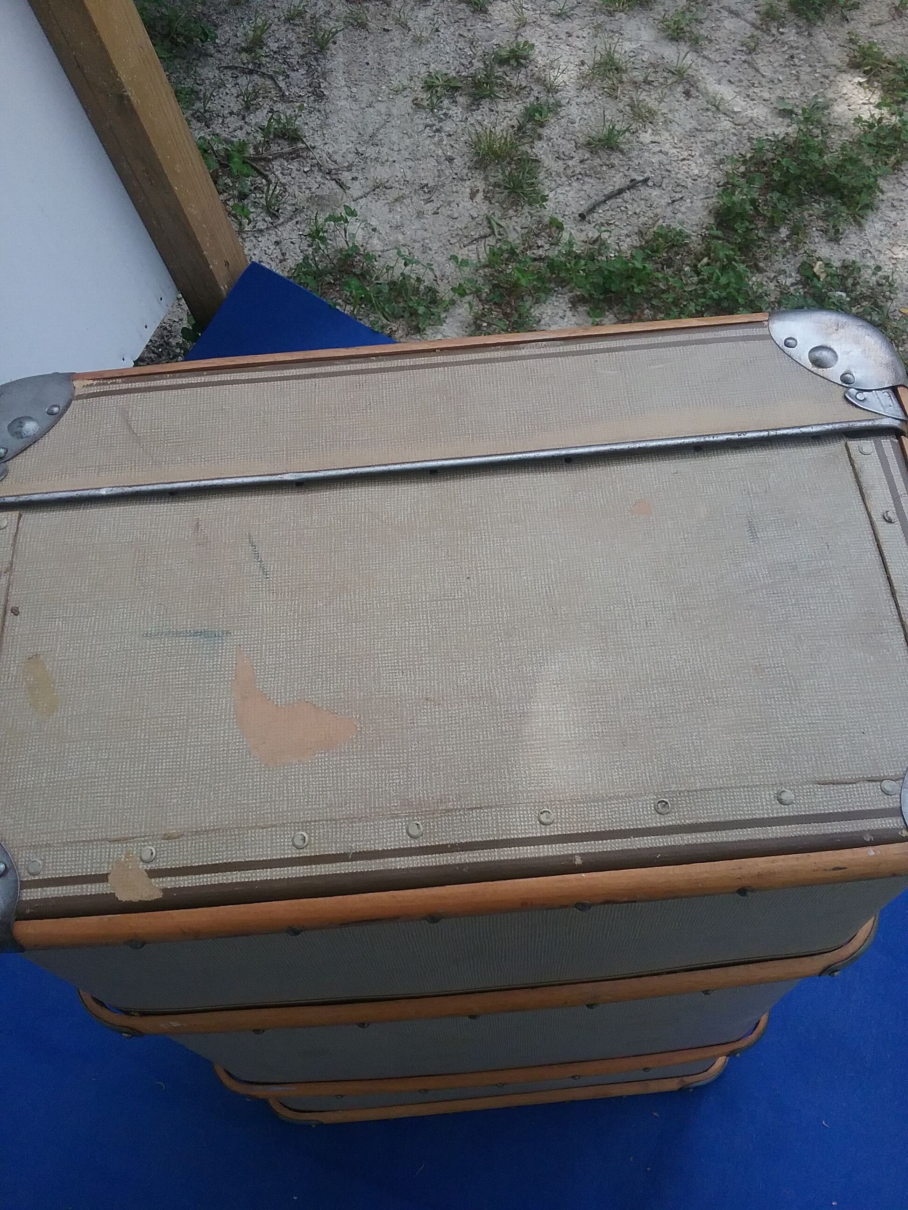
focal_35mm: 31
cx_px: 454
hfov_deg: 45.4
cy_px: 605
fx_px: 1084
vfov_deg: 58.4
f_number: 2.2
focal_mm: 3.3
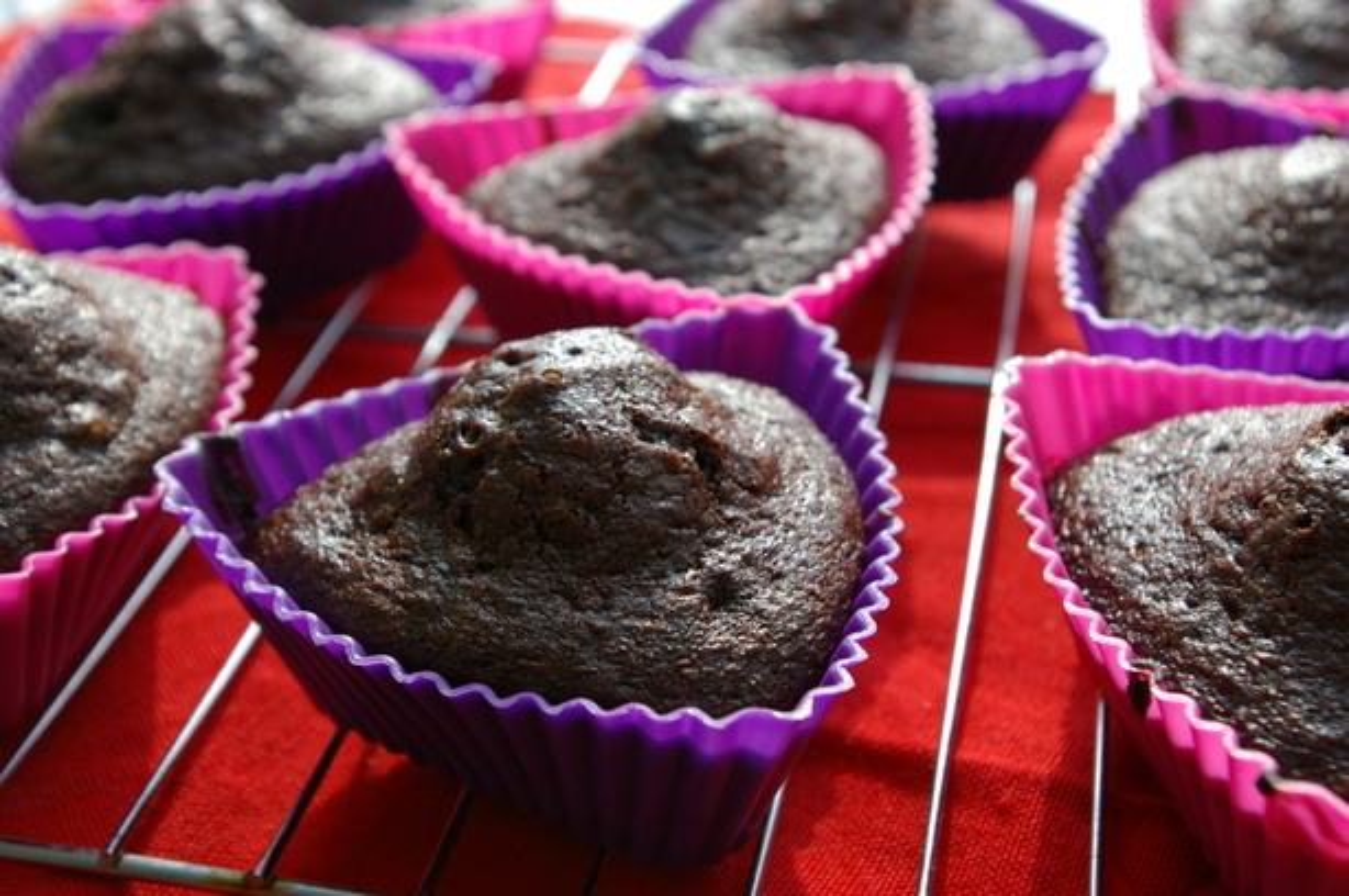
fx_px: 2134
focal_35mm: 57
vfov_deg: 23.7
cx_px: 674
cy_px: 448
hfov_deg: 35.1
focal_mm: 38
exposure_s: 1/125
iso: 200
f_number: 6.7
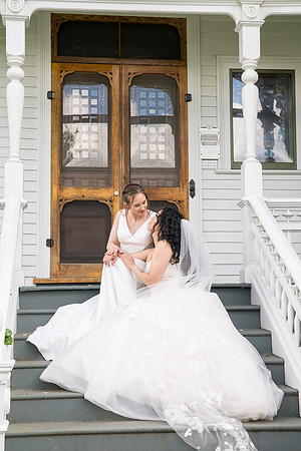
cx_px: 150
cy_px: 226
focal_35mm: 62
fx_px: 778
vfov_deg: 32.4
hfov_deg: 21.9
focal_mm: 62
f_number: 7.1
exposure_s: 1/320
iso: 1000
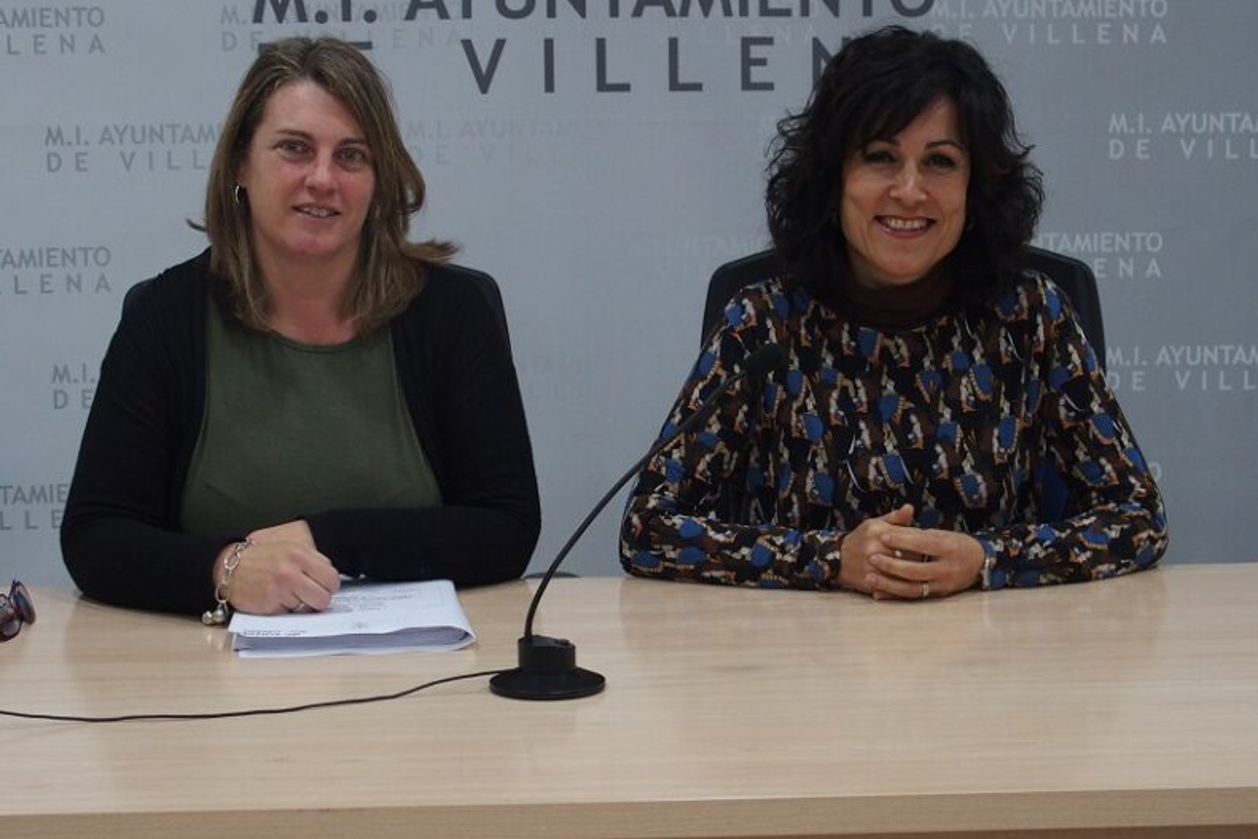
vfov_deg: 18.9
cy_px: 409
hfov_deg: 28.1
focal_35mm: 72
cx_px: 584
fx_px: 2516
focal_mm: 12
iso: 320
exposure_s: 1/50
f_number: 2.8
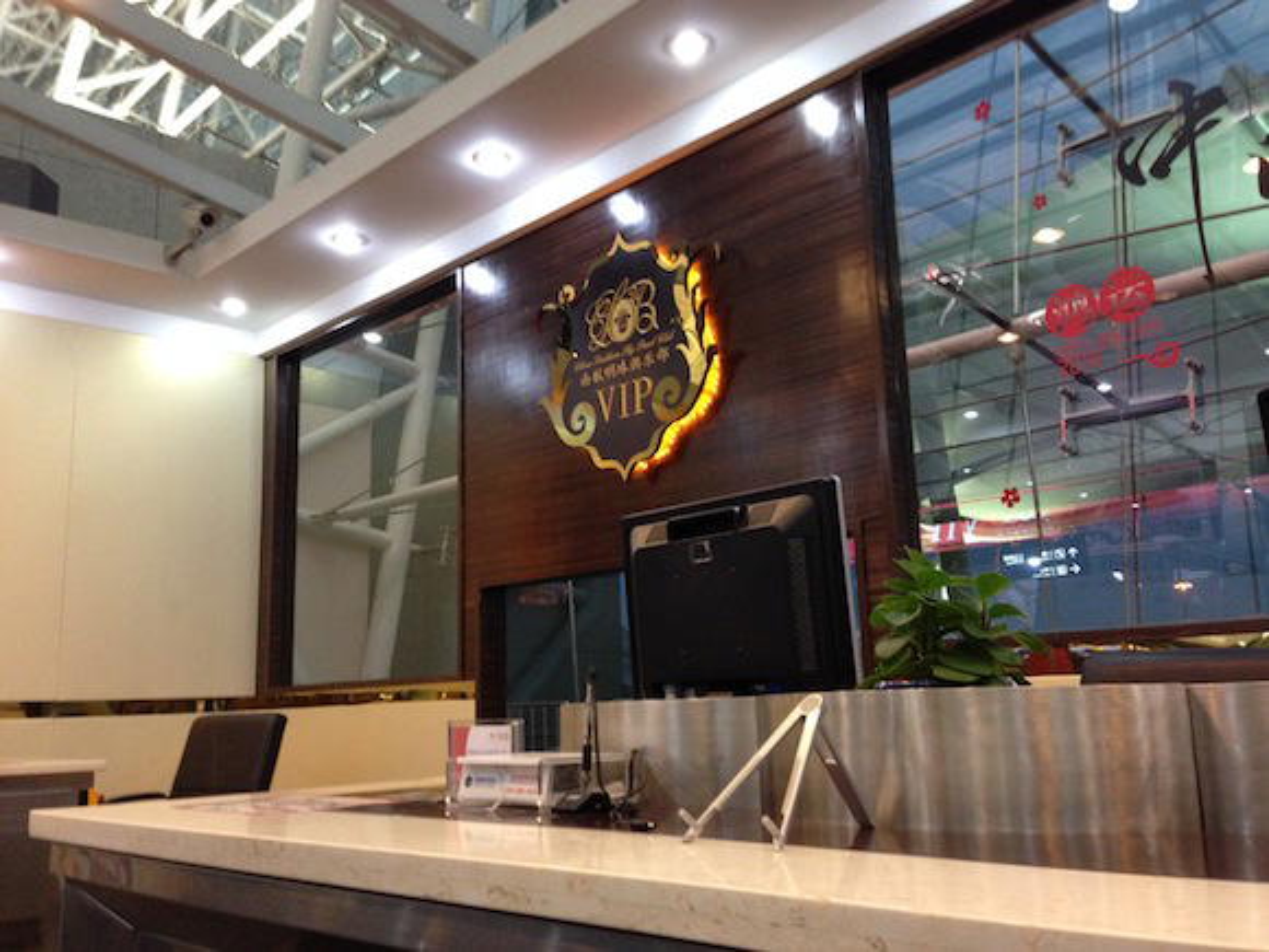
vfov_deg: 42.9
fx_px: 1210
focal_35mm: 33
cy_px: 476
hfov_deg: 55.4
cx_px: 634
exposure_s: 1/20
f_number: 2.4
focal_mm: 4.12
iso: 250
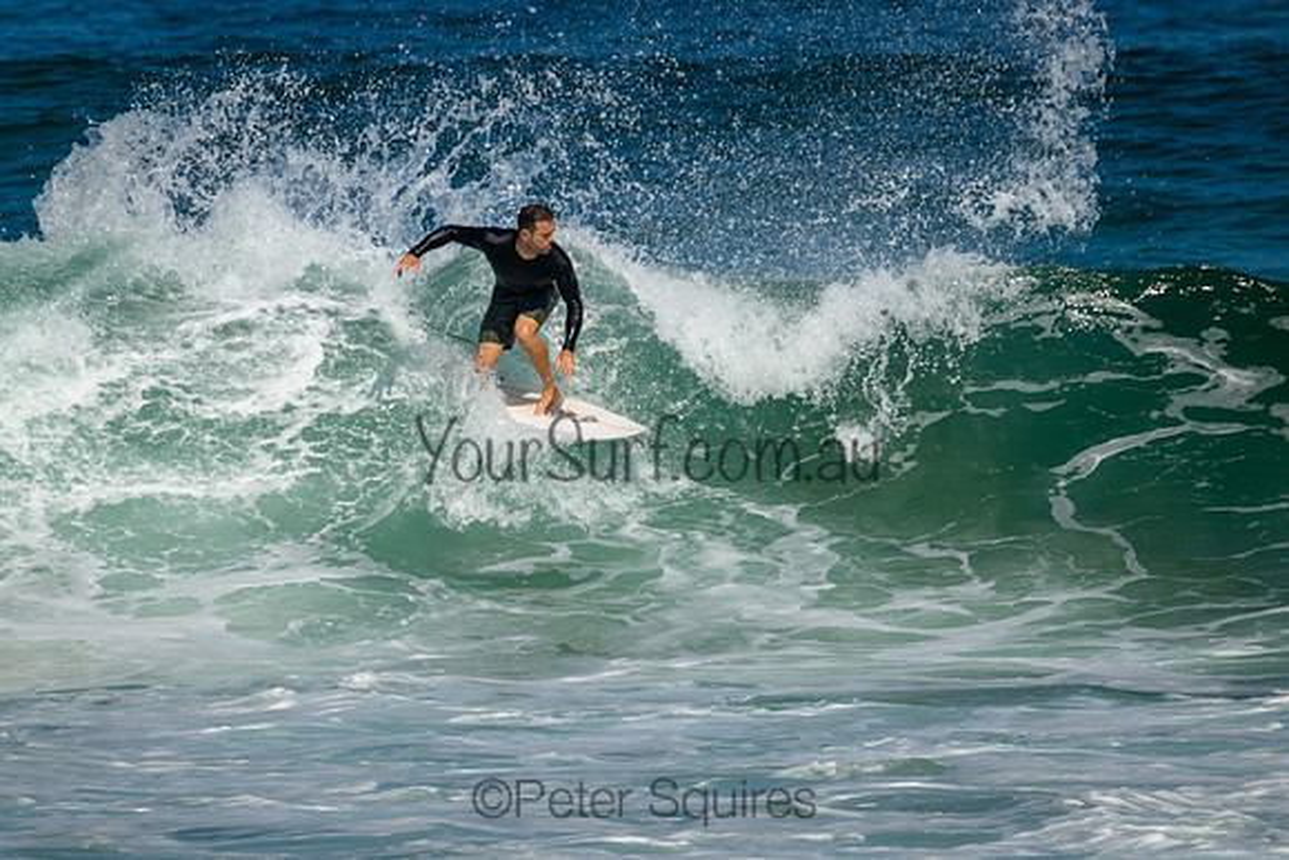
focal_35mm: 920
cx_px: 548
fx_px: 32959
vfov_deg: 1.5
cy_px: 495
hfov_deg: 2.2
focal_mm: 800
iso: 640
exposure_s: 1/2000
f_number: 11
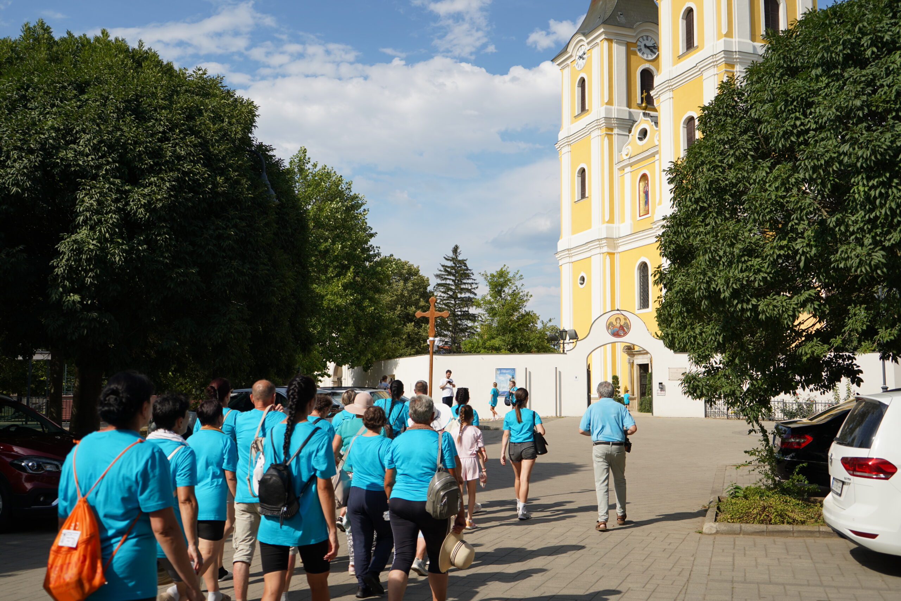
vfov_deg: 36.9
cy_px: 300
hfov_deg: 53.1
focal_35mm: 36
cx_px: 450
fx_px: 901
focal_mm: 36
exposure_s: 1/1250
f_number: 4
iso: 100
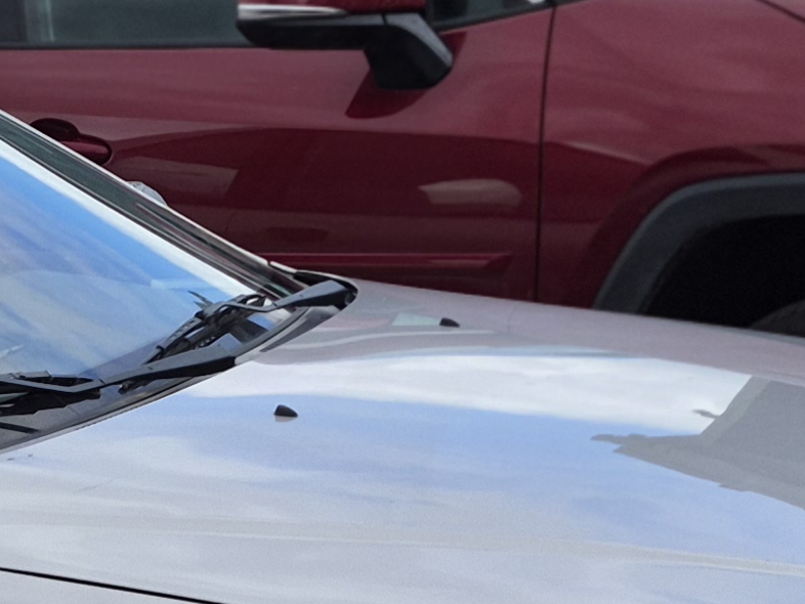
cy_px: 688
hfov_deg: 15.9
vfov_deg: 12.4
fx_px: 2722
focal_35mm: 117
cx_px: -247
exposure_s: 1/3288
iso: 80
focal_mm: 5.4
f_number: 1.8
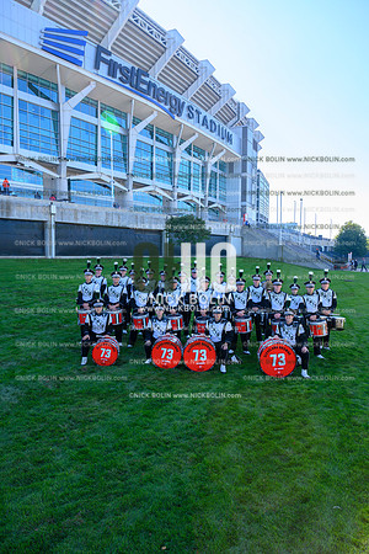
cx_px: 184
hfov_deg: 50.4
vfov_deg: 70.4
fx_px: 392
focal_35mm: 26
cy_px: 277
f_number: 8
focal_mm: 25.5
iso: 800
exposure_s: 1/500
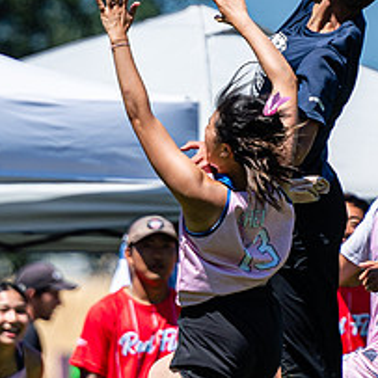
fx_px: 13973
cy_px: 59
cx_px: 358
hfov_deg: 1.5
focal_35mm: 1131
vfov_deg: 1.5
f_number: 2.8
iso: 110
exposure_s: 1/2500
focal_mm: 200
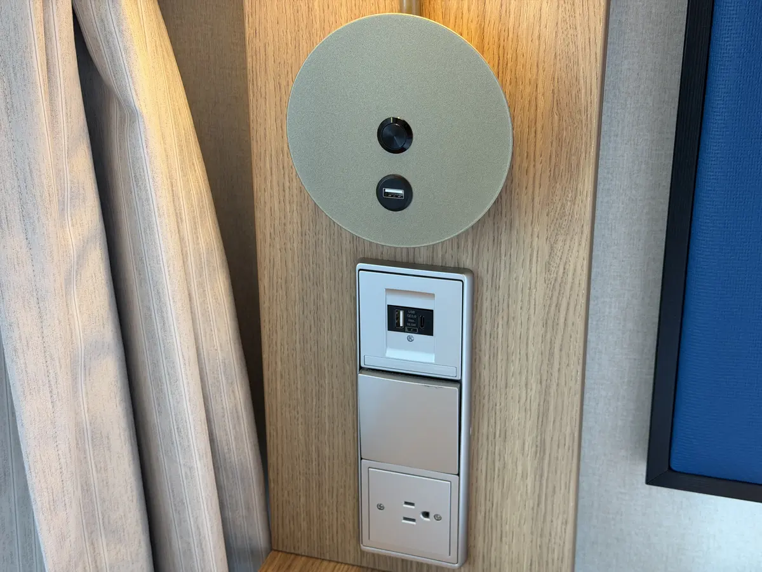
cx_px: 381
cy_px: 286
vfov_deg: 30.3
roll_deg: +0.3
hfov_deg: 39.7
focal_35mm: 48
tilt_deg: -19.6
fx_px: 1057
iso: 100
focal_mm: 6.76
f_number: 1.78
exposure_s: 1/84
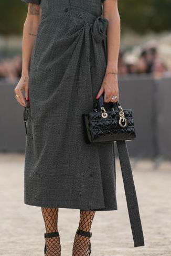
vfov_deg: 11.4
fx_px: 1281
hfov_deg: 7.6
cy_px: 52
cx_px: 55
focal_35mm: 180
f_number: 1.6
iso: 100
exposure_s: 1/5000
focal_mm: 85
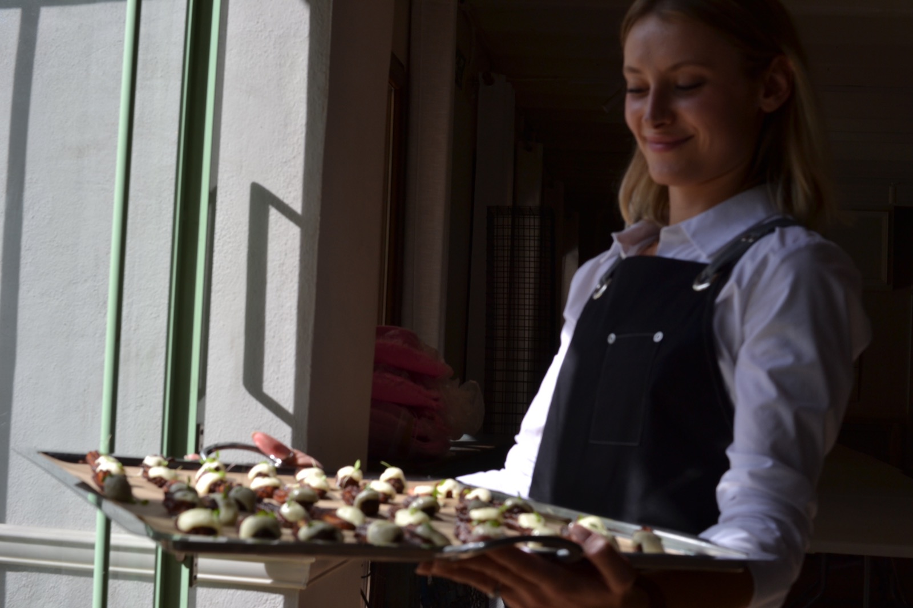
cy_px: 304
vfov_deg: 25.7
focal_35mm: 52
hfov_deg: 37.9
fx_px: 1331
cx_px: 456
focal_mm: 35
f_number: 7.1
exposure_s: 1/200
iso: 100
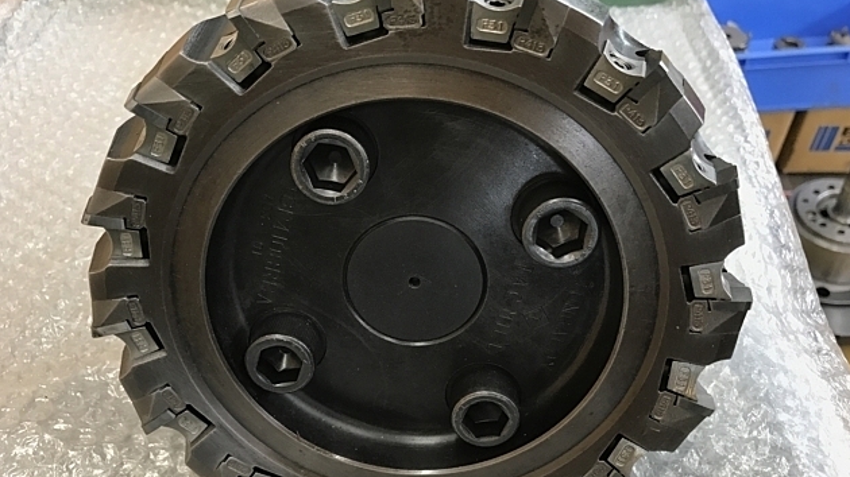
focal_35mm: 31
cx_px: 424
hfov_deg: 62.6
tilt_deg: -46.3
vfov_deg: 37.7
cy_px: 260
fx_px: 699
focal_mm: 3.99
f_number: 1.8
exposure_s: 1/20
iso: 40
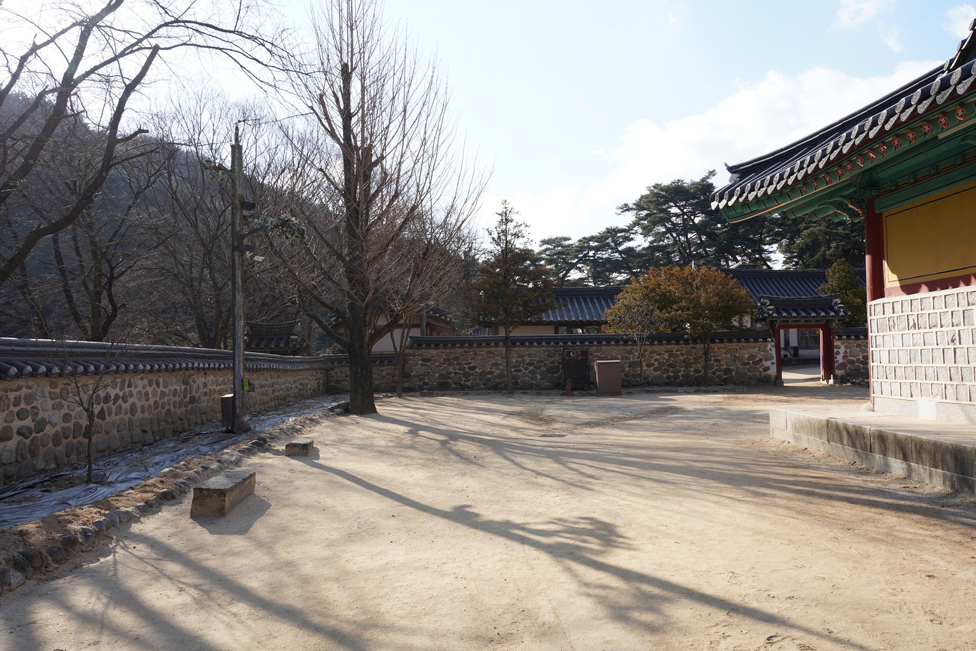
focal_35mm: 28
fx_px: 759
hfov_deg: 65.5
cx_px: 488
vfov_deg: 46.4
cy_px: 326
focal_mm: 28
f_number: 13
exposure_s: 1/100
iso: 160
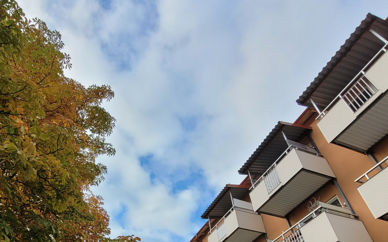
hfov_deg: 74.1
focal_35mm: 24
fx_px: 254
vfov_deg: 47.9
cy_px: 197
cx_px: 159
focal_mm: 1.74
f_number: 2.2
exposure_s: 1/992
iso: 40
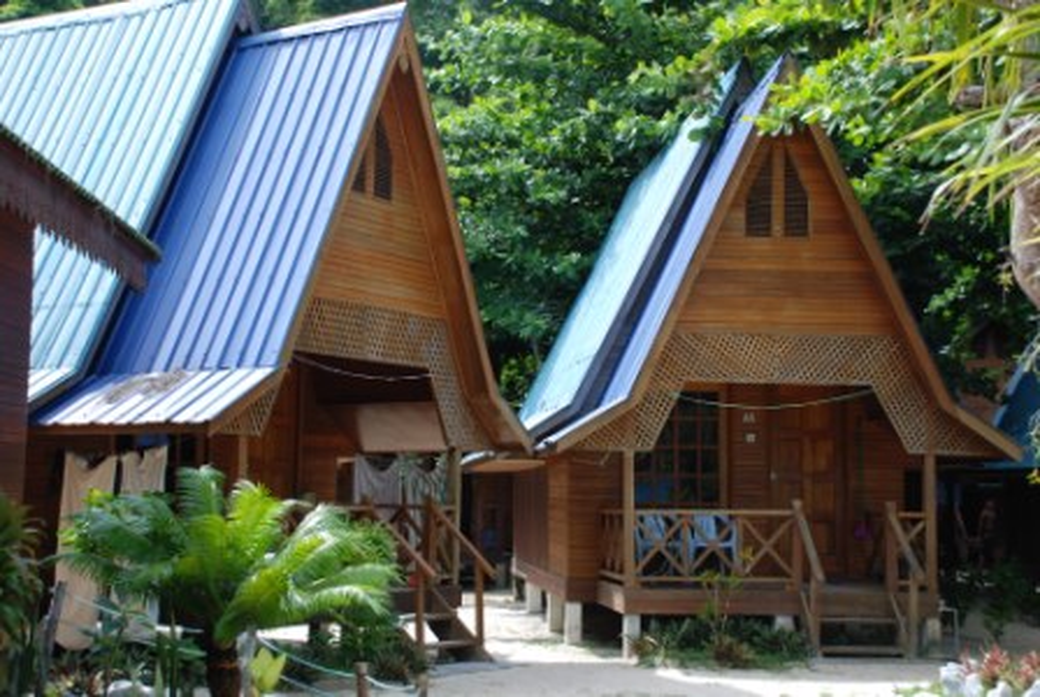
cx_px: 520
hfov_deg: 41.1
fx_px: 1388
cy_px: 348
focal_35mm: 48
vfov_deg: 28.2
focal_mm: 32
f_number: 5.6
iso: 100
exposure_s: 1/125
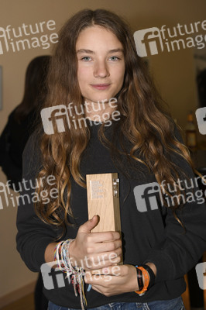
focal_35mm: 45
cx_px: 103
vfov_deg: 43.6
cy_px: 155
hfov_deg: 29.8
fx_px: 387
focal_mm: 45
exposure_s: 1/320
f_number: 3.5
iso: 640
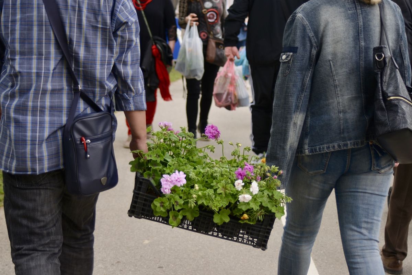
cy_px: 138
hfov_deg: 36.2
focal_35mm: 55
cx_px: 206
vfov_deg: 24.7
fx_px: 630
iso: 100
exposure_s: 1/180
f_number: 4.2
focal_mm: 55
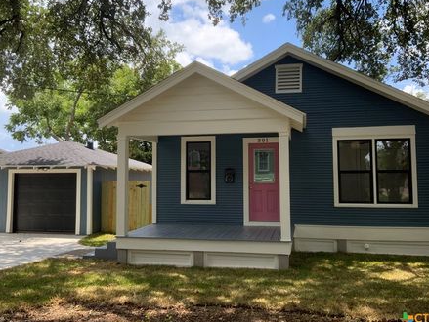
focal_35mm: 33
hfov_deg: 55.3
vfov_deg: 43.0
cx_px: 225
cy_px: 153
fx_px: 409
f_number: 1.8
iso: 16
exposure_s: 1/529
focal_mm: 3
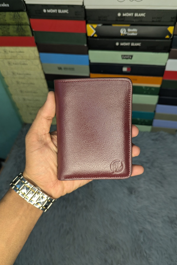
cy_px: 130
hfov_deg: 49.5
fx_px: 192
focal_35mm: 26
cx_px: 98
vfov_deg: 69.4
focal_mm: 6.81
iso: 137
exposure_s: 1/50
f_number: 1.85
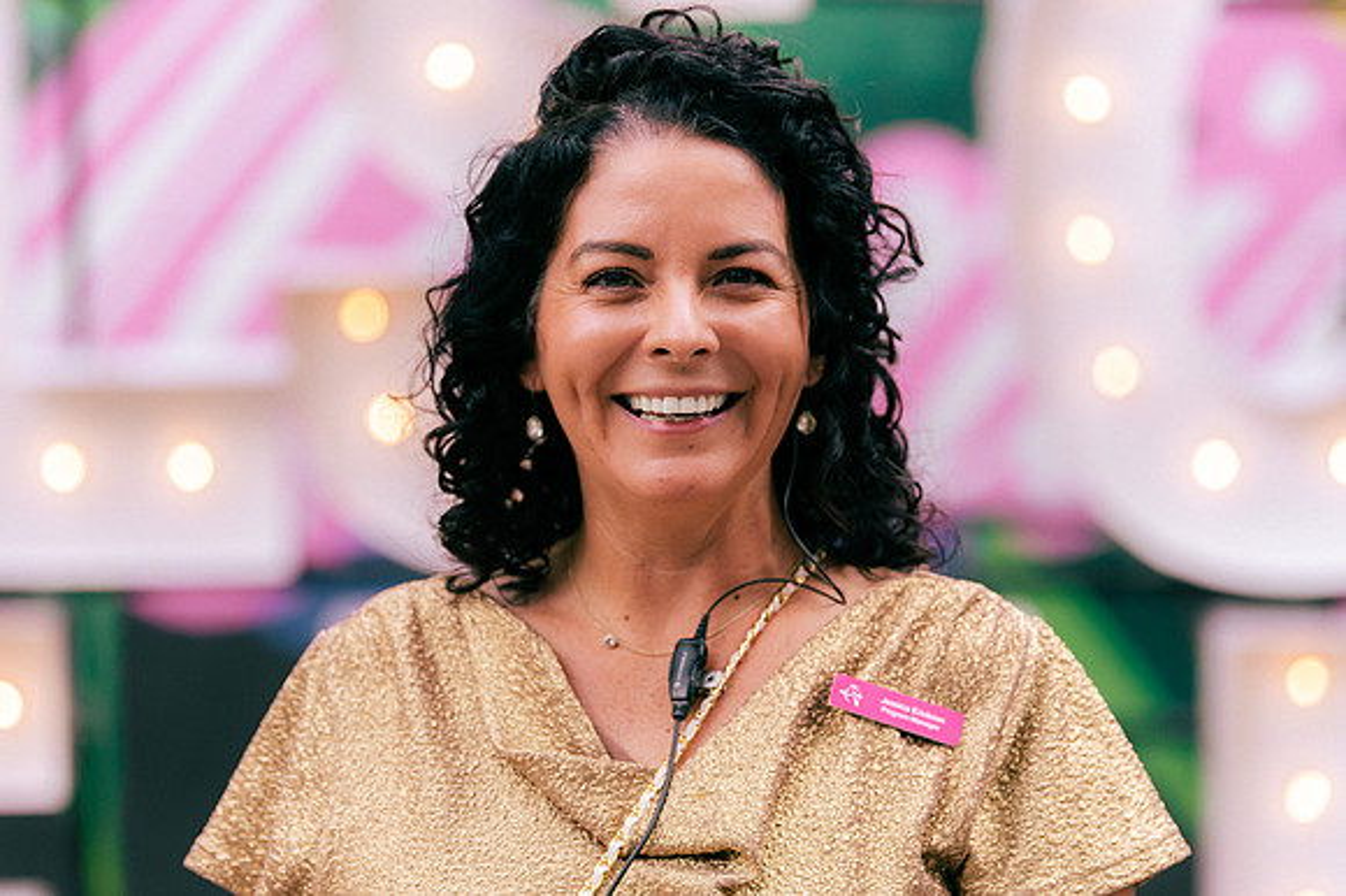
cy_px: 448
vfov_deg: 9.0
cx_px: 666
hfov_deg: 13.4
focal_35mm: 153
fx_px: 5712
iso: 5000
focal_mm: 125
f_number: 2.8
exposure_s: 1/4000
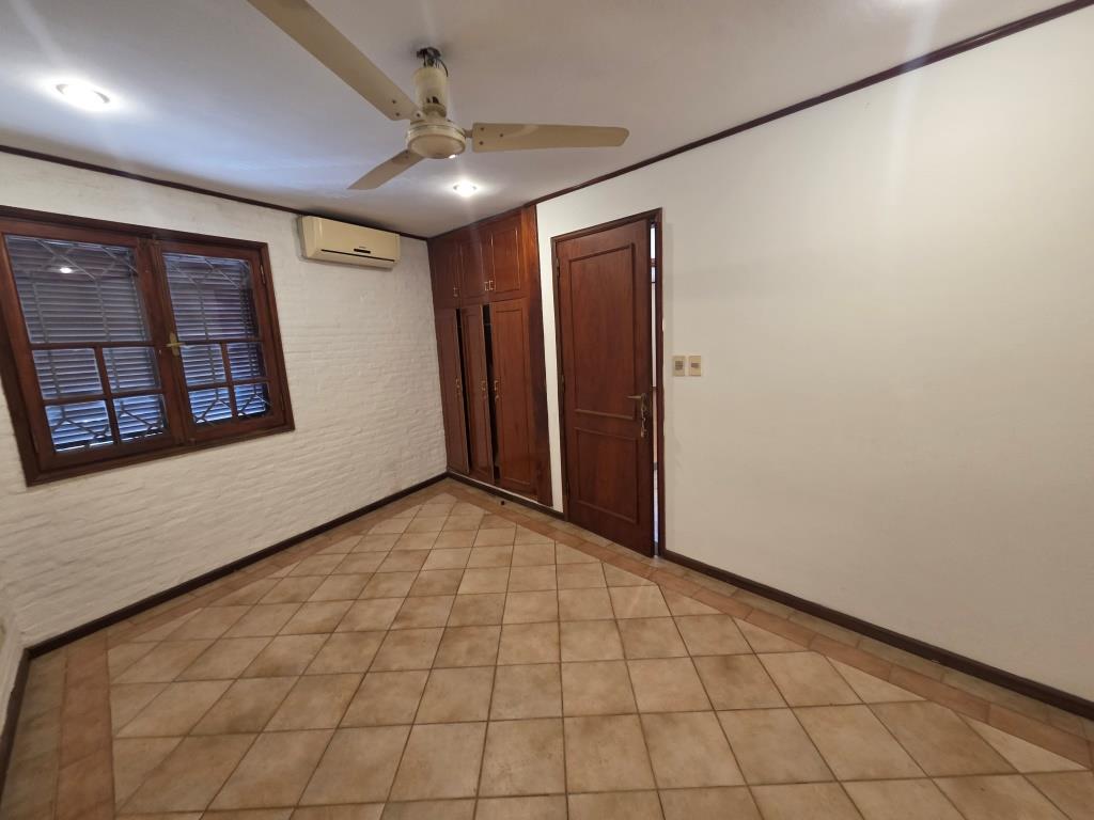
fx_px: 411
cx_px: 547
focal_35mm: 13
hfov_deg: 106.2
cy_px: 410
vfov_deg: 89.9
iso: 200
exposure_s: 1/50
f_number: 2.2
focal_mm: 2.2
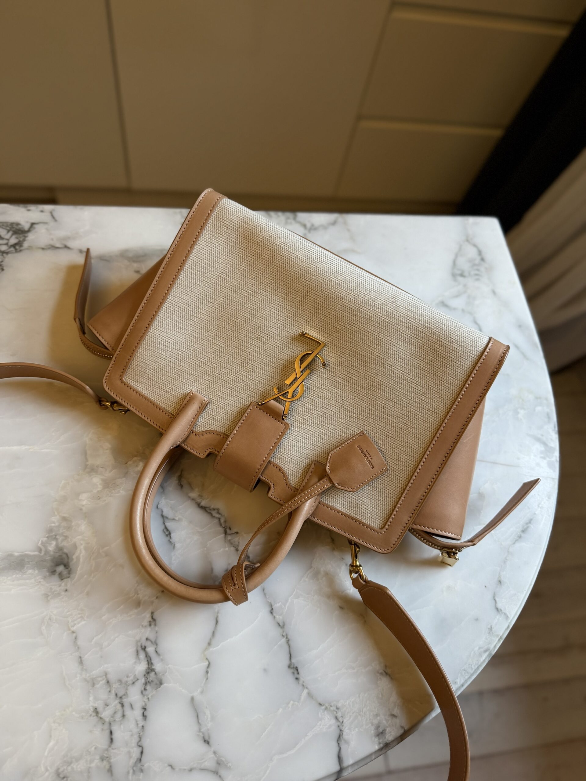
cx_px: 293
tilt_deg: -61.8
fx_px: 542
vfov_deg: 71.6
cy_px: 390
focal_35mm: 24
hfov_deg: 56.8
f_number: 1.78
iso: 160
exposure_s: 1/50
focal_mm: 6.76
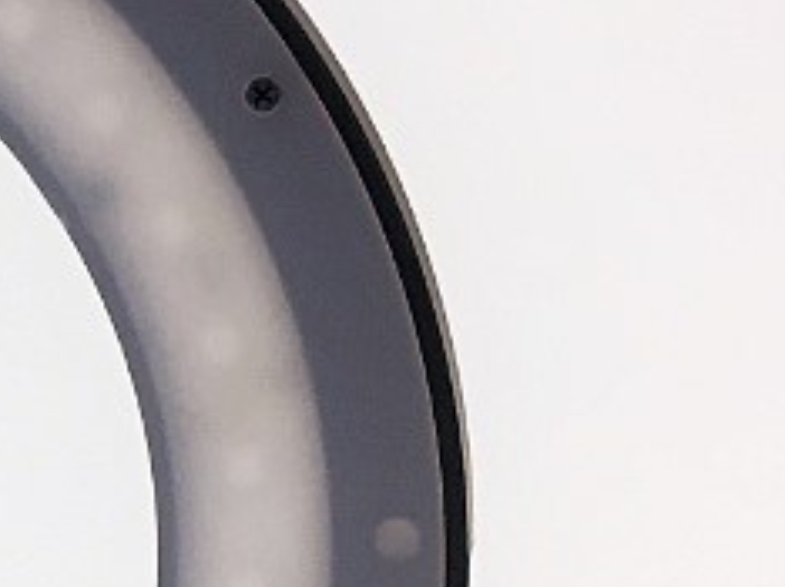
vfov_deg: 11.6
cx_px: -396
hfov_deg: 14.5
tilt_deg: -12.7
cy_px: 416
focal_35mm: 127
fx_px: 2877
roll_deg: -0.8
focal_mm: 4.15
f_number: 2.2
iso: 50
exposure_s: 1/33
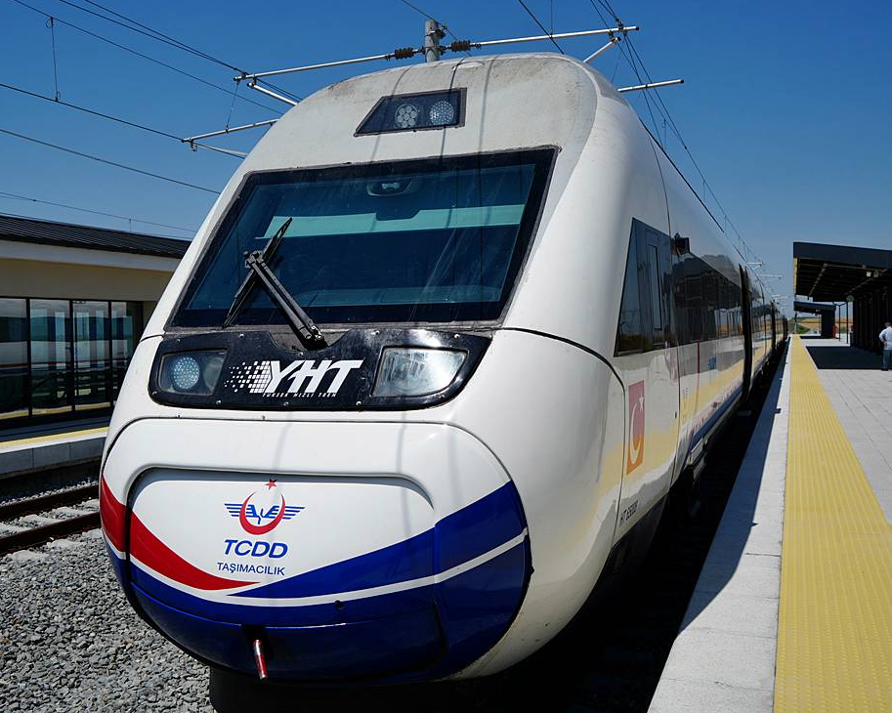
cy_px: 356
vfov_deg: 40.1
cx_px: 410
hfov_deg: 49.0
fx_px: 977
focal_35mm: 37
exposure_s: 1/1600
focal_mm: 30
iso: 100
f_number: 5
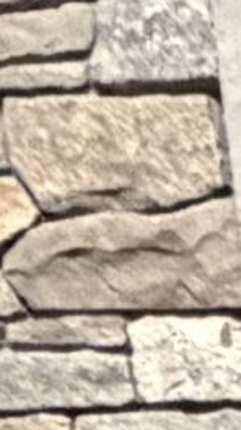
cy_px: 1347
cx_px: 1510
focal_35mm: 148
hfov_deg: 4.9
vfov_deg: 10.1
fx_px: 1686
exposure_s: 1/60
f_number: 2.2
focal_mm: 2.22
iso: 500
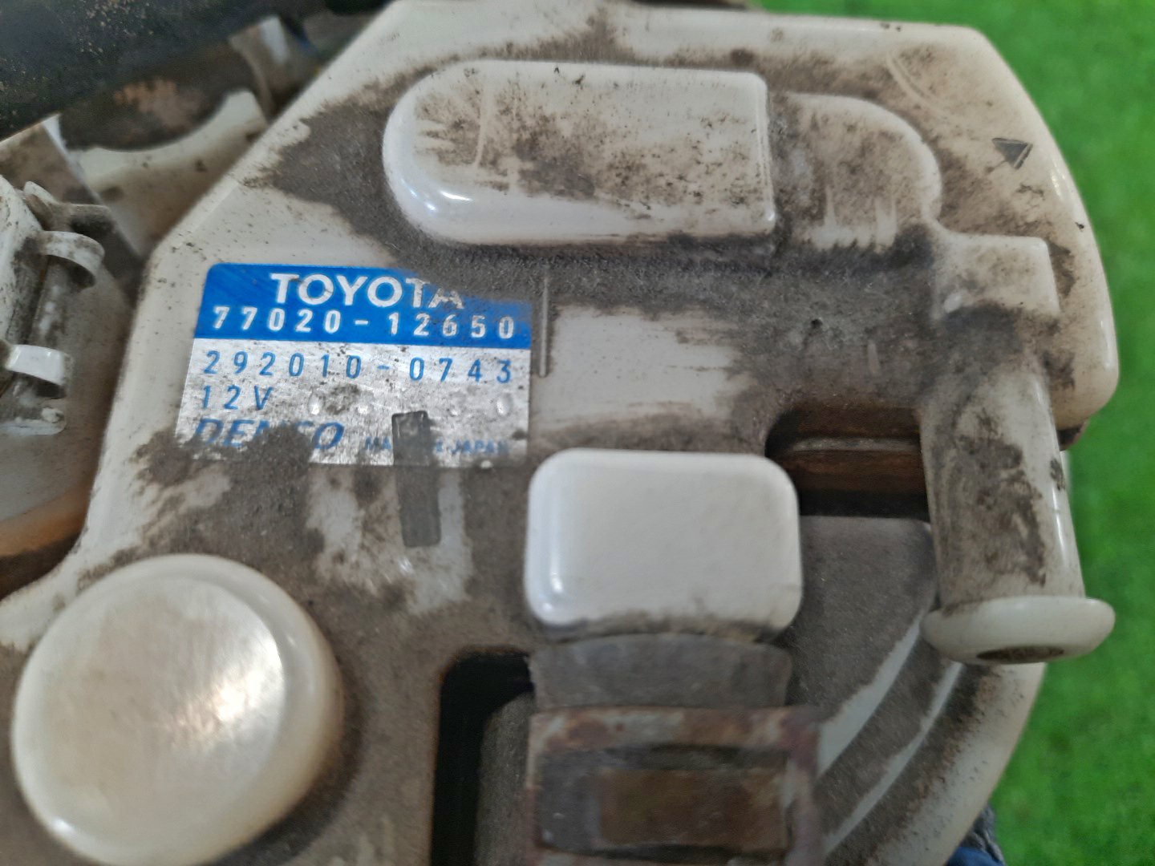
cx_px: 578
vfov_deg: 54.9
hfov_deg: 69.4
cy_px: 433
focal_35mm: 25
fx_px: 834
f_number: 2
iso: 235
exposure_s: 1/50
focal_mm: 4.6
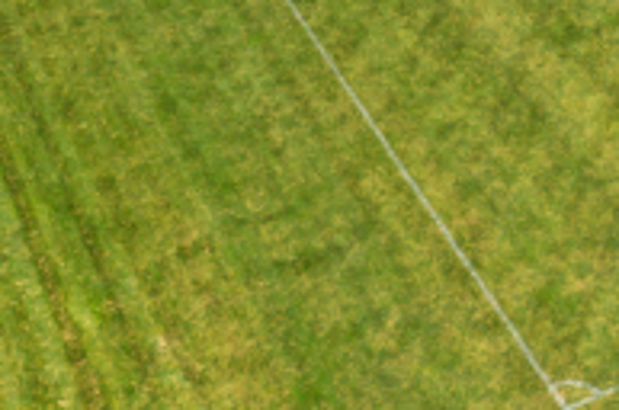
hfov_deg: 17.1
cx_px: 904
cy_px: -311
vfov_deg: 11.7
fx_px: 1871
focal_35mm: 109
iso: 100
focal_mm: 10.26
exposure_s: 1/200
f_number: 5
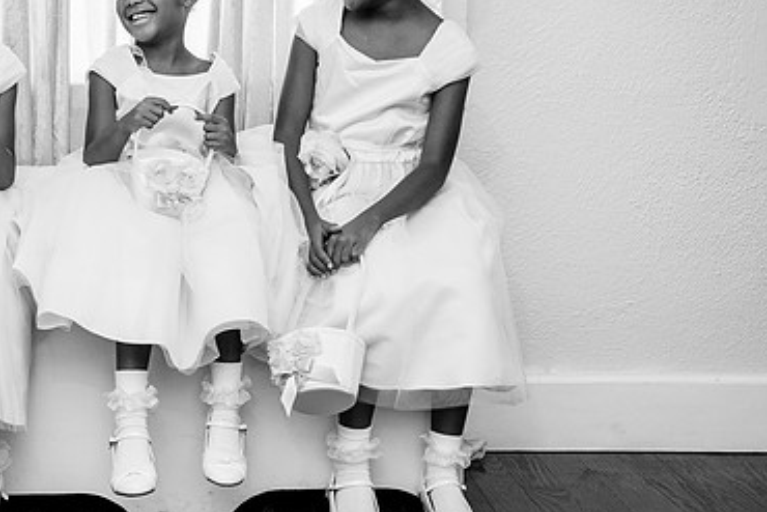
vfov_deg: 18.4
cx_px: 184
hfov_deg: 26.9
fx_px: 1577
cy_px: 201
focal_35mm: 74
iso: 1250
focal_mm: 39
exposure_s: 1/160
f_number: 6.3
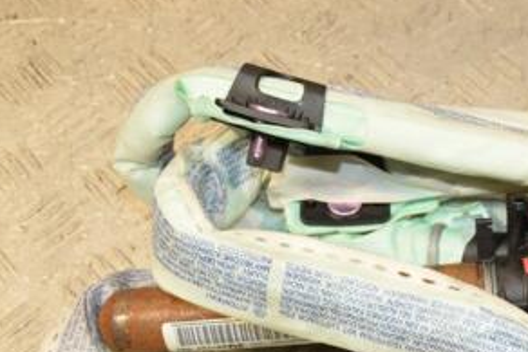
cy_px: 262
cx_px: 456
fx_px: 1086
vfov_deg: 18.3
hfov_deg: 26.6
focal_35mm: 74
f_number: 6.3
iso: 800
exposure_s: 1/200
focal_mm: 24
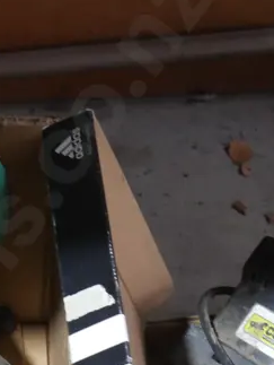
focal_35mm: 133
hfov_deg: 10.7
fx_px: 1401
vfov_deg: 14.3
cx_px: -152
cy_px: 445
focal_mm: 21
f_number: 4.6
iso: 1250
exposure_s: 1/60
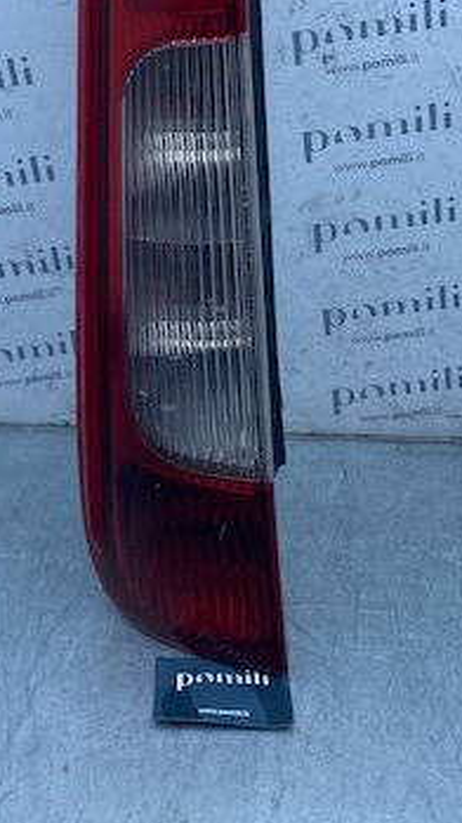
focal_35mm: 52
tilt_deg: -27.5
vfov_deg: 39.1
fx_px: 1134
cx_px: 198
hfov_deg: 23.0
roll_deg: -2.3
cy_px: 238
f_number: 1.8
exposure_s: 1/1170
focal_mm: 4.25
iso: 32
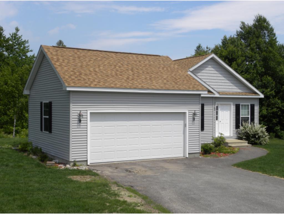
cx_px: 142
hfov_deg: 41.2
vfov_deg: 31.5
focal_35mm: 46
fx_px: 378
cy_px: 107
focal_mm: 8.2
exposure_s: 1/404
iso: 64
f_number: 5
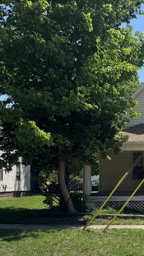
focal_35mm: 52
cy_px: 178
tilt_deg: +0.4
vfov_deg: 39.2
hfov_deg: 21.5
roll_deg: +0.4
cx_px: 171
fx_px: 353
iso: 80
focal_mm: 6.76
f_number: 1.78
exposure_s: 1/3413
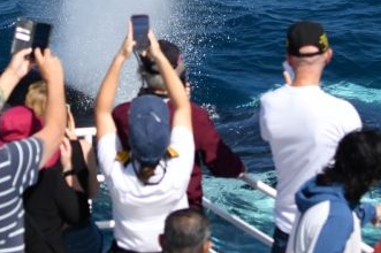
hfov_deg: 11.4
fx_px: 1914
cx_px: 226
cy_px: -29
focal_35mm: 181
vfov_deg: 7.5
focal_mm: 75
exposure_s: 1/8000
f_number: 4.5
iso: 640
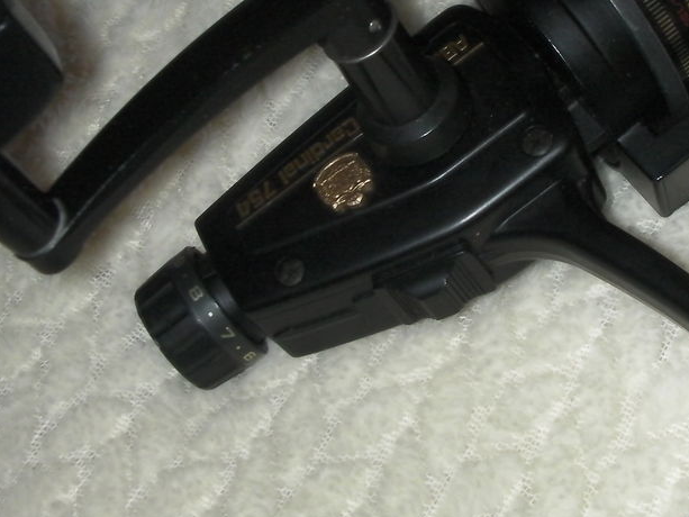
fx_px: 1234
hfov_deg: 30.9
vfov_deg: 23.4
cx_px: 468
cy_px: 125
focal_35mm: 62
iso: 200
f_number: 5.6
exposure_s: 1/30
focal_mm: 6.3
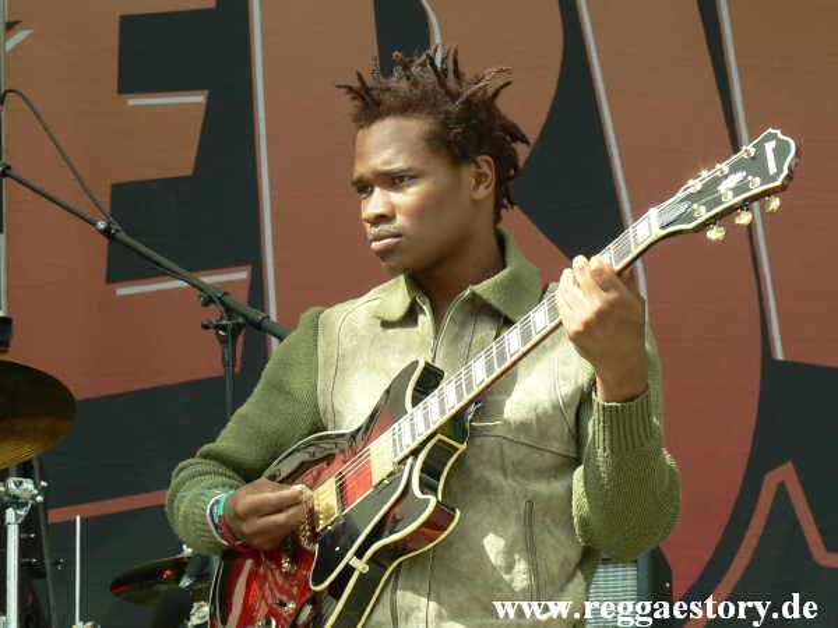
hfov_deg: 11.4
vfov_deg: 8.5
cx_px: 419
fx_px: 4212
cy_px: 314
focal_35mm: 174
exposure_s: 1/80
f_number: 4
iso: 64
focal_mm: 29.7
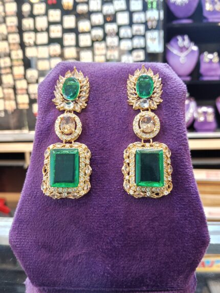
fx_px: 229
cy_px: 146
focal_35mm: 27
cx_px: 110
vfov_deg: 65.3
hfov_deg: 51.4
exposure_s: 1/50
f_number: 1.8
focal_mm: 3.98
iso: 800
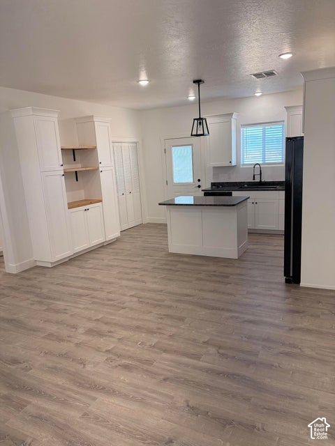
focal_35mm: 26
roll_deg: +3.1
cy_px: 223
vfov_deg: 67.3
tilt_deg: -10.3
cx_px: 168
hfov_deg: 53.1
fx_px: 335
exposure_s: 1/211
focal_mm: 5.96
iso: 125
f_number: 1.6
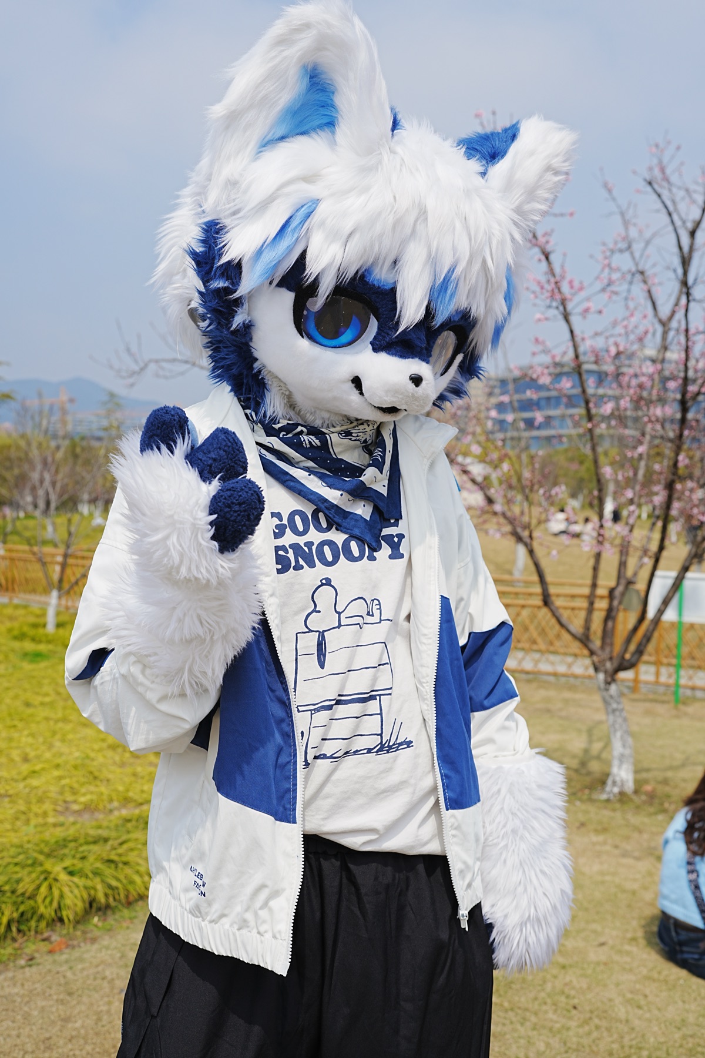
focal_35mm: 35
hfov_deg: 37.9
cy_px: 529
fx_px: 1028
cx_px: 352
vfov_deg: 54.4
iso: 100
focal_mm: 35
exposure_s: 1/1000
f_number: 5.6
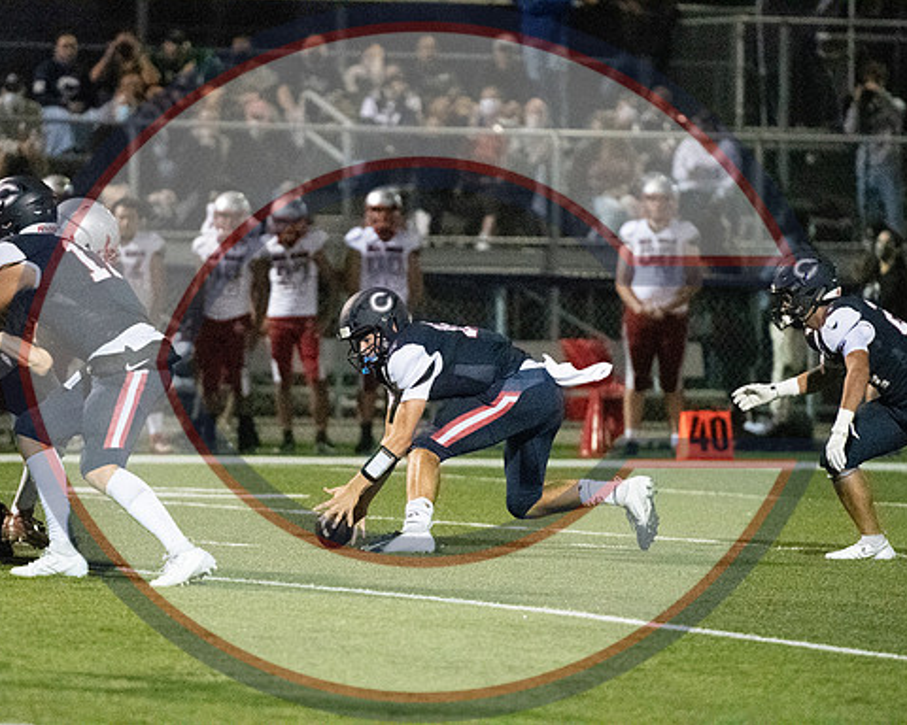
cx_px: 414
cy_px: 362
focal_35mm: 340
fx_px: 9127
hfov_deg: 5.7
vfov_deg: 4.6
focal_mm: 200
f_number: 2.8
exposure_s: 1/3200
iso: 40000
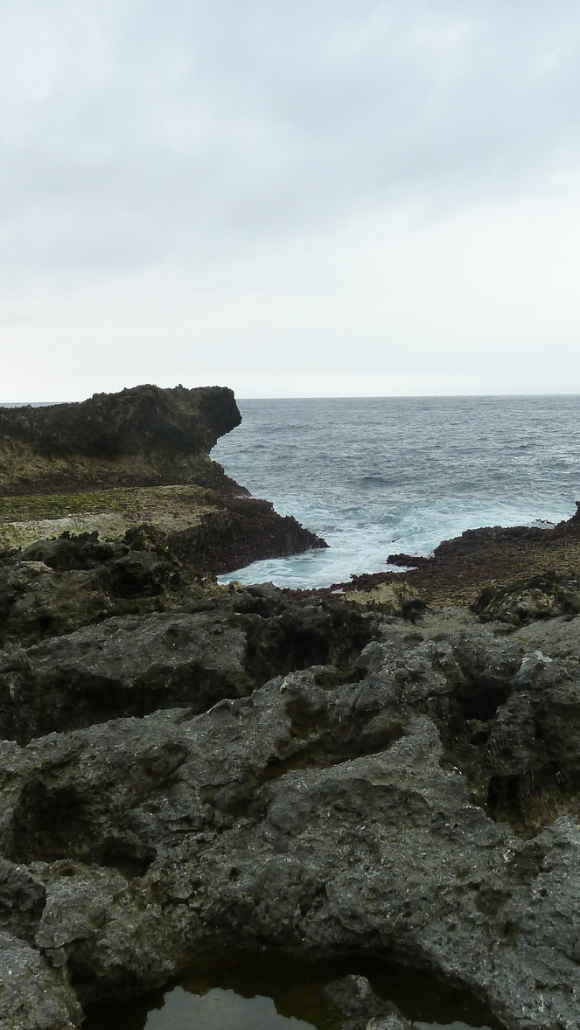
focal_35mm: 37
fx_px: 1011
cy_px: 518
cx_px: 393
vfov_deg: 54.0
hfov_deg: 31.7
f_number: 3.5
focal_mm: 4.1
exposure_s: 1/100
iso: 125
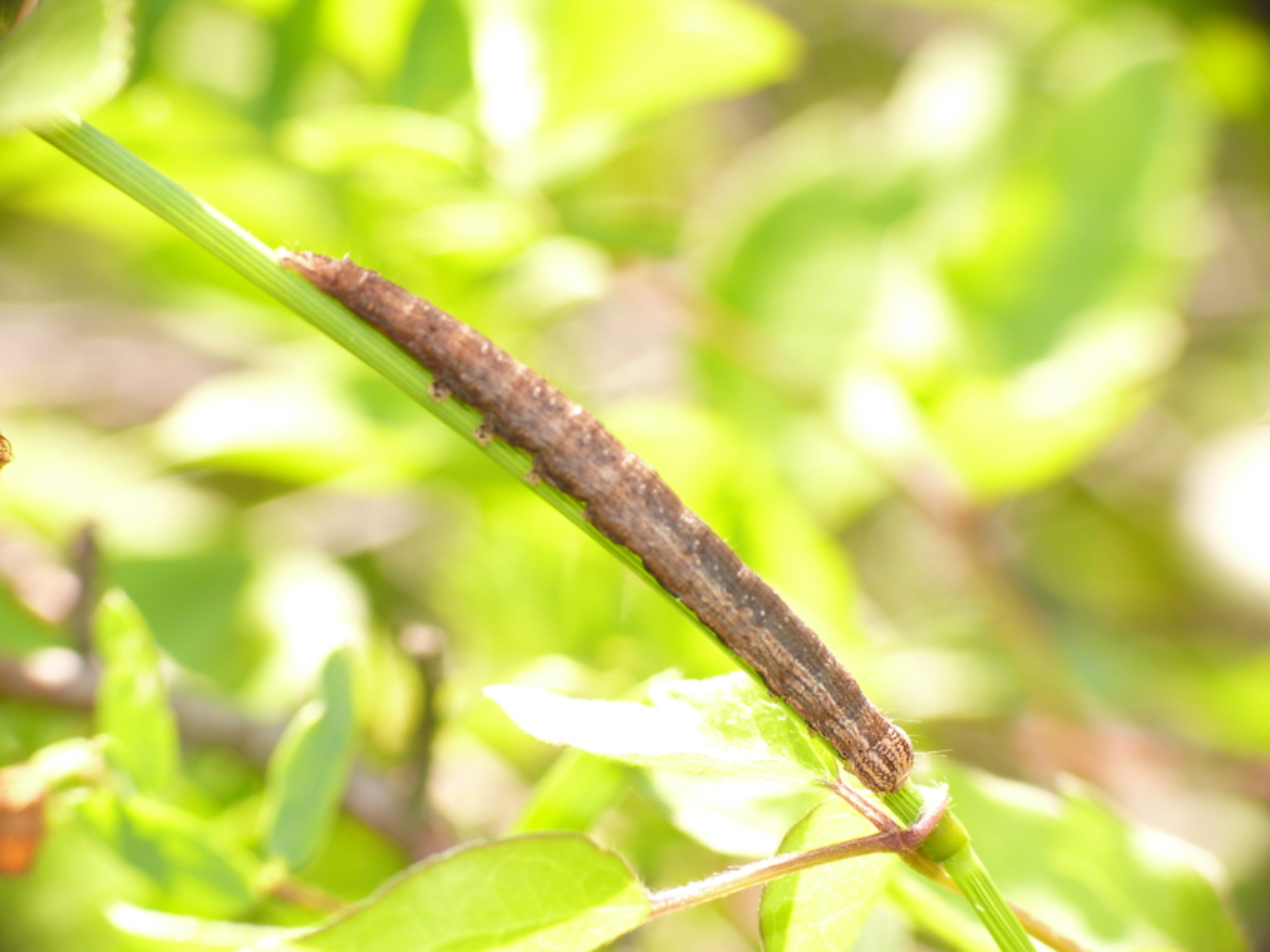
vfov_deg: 17.2
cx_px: 635
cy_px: 476
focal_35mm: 86
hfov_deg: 22.8
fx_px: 3156
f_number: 4
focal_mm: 18.1
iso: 100
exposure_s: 1/160
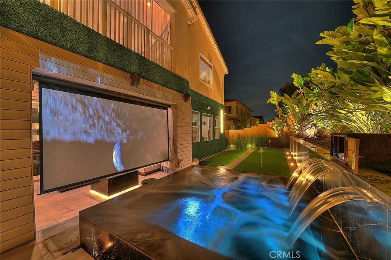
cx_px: 196
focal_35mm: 12
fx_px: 130
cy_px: 130
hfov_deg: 112.7
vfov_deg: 89.9
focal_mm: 12
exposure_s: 1
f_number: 9
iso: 250
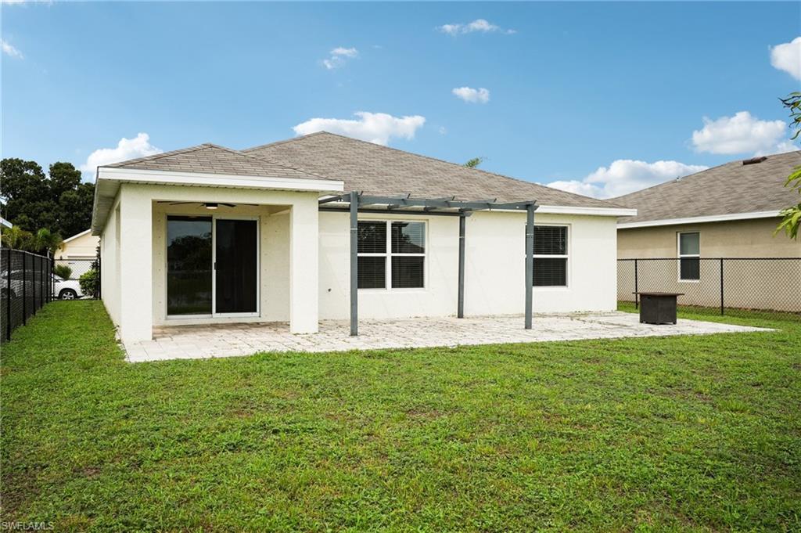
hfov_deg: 60.3
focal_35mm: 31
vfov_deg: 42.3
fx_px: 689
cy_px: 266
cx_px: 400
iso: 400
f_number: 8
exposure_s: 1/1600
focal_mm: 31
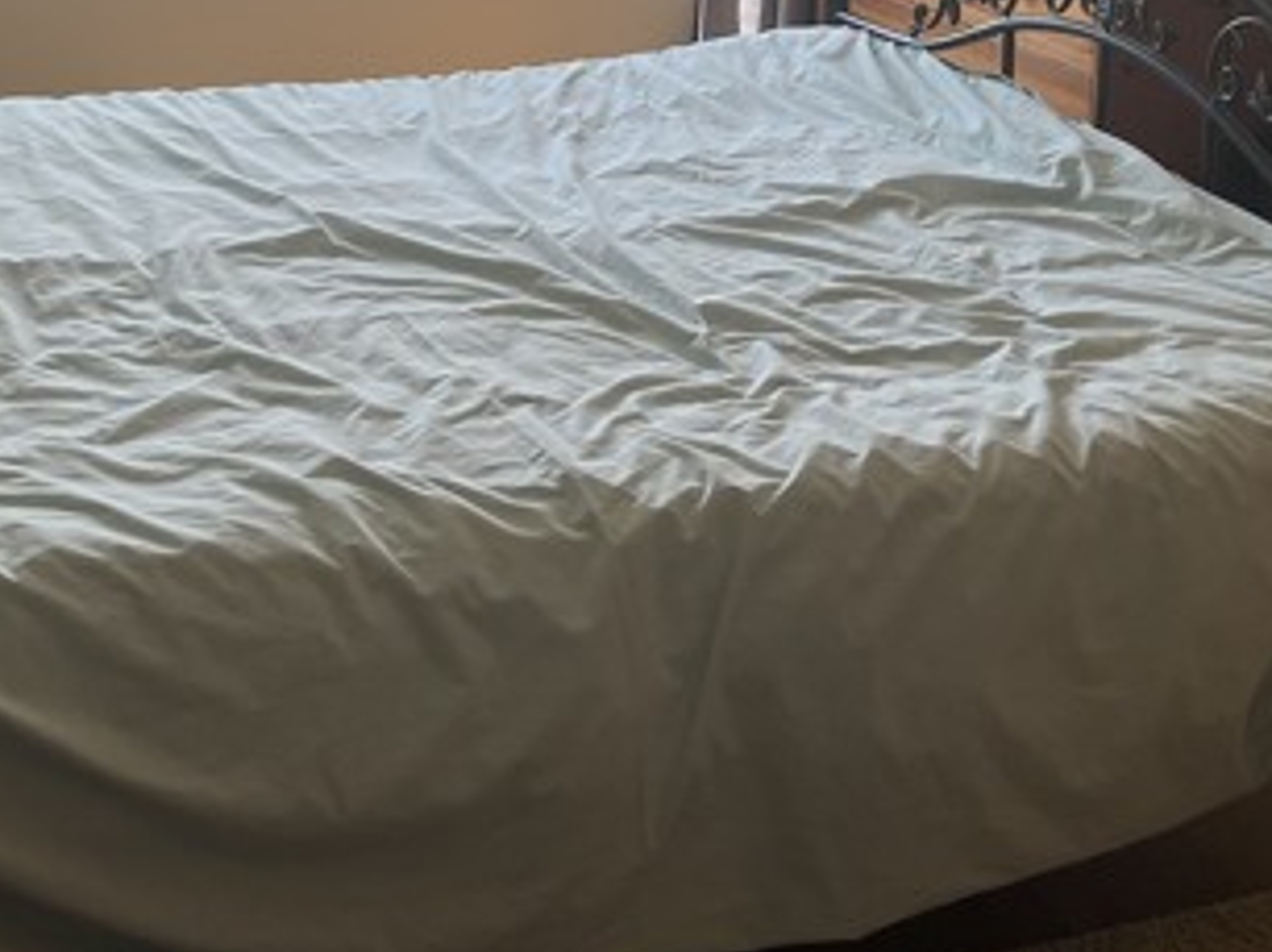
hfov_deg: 28.6
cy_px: -33
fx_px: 2497
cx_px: 648
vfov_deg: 20.8
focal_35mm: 68
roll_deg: -0.9
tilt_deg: -10.7
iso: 50
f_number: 1.6
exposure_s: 1/428
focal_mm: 5.1
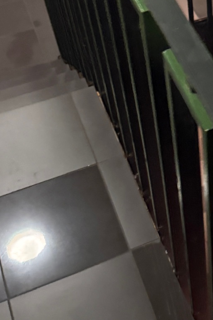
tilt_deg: -46.8
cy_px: 104
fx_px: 594
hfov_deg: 18.8
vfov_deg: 29.8
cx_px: 280
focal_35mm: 67
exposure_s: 1/33
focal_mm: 6.76
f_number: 1.78
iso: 1000
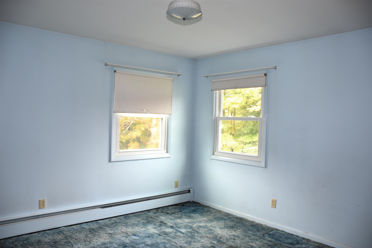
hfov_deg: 67.4
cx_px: 186
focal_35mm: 27
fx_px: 279
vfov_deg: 47.9
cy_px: 124
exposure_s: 1/60
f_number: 4
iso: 640
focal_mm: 18
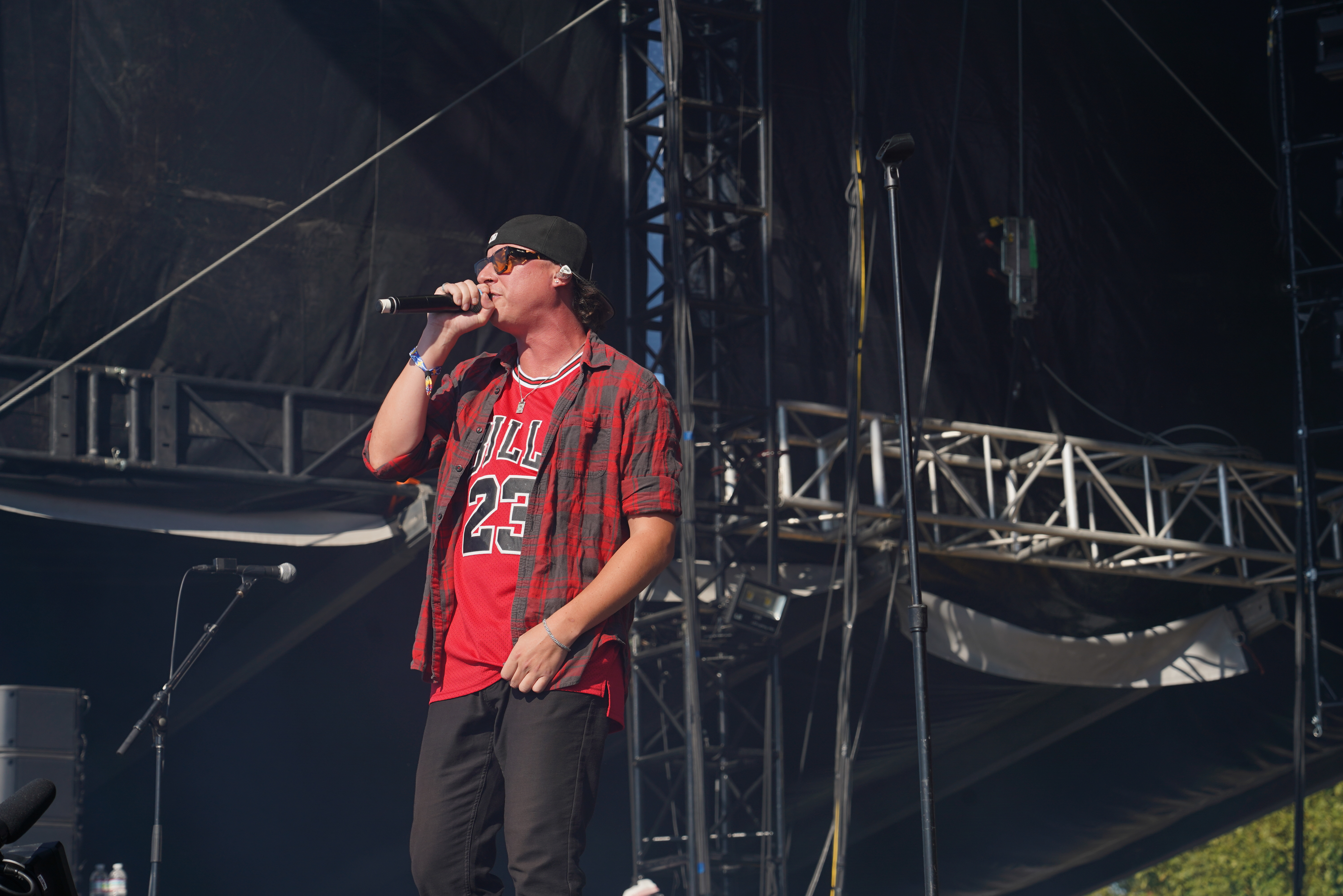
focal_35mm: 105
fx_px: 3917
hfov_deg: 19.5
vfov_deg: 13.0
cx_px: 672
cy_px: 448
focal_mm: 105
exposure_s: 1/400
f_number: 7.1
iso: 100
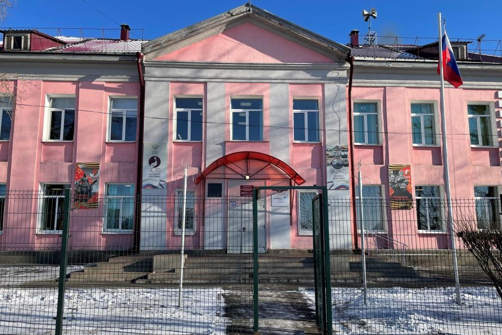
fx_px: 390
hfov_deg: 65.5
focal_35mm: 28
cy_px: 177
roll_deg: +0.9
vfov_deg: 46.4
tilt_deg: +9.8
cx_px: 252
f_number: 1.6
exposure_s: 1/2882
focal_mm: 4.2
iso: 32
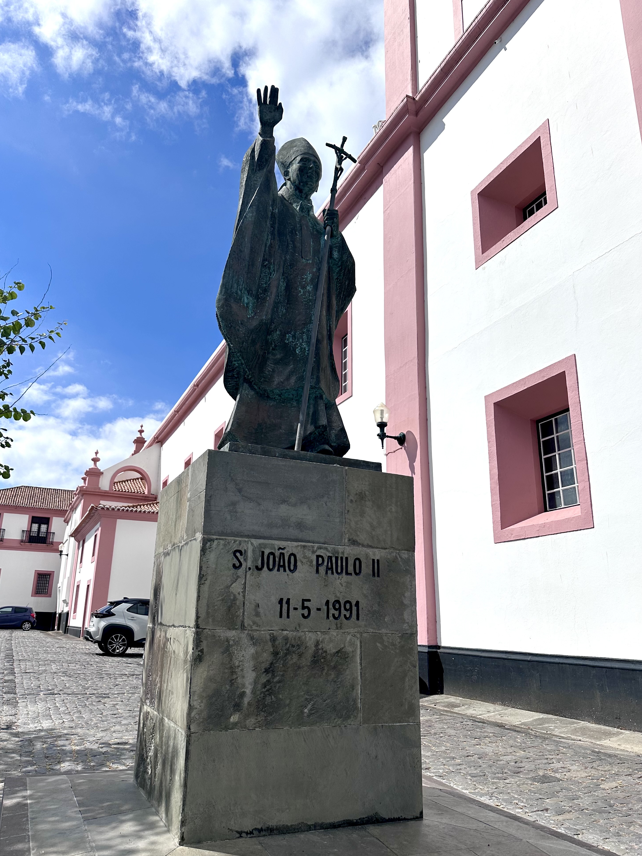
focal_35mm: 25
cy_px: 432
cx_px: 308
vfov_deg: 69.4
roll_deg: -2.5
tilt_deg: +17.0
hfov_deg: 54.9
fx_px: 618
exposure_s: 1/12048
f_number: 1.78
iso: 80
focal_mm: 6.86
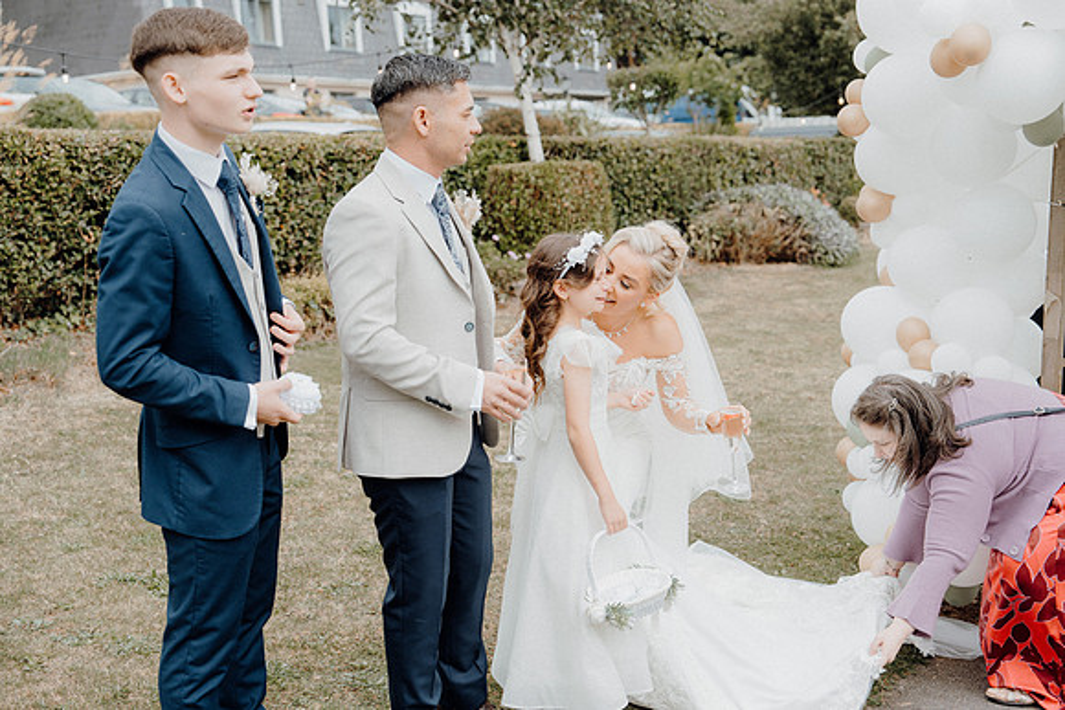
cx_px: 532
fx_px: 1420
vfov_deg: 28.1
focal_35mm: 48
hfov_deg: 41.1
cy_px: 355
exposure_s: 1/500
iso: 125
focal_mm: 48
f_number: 3.5
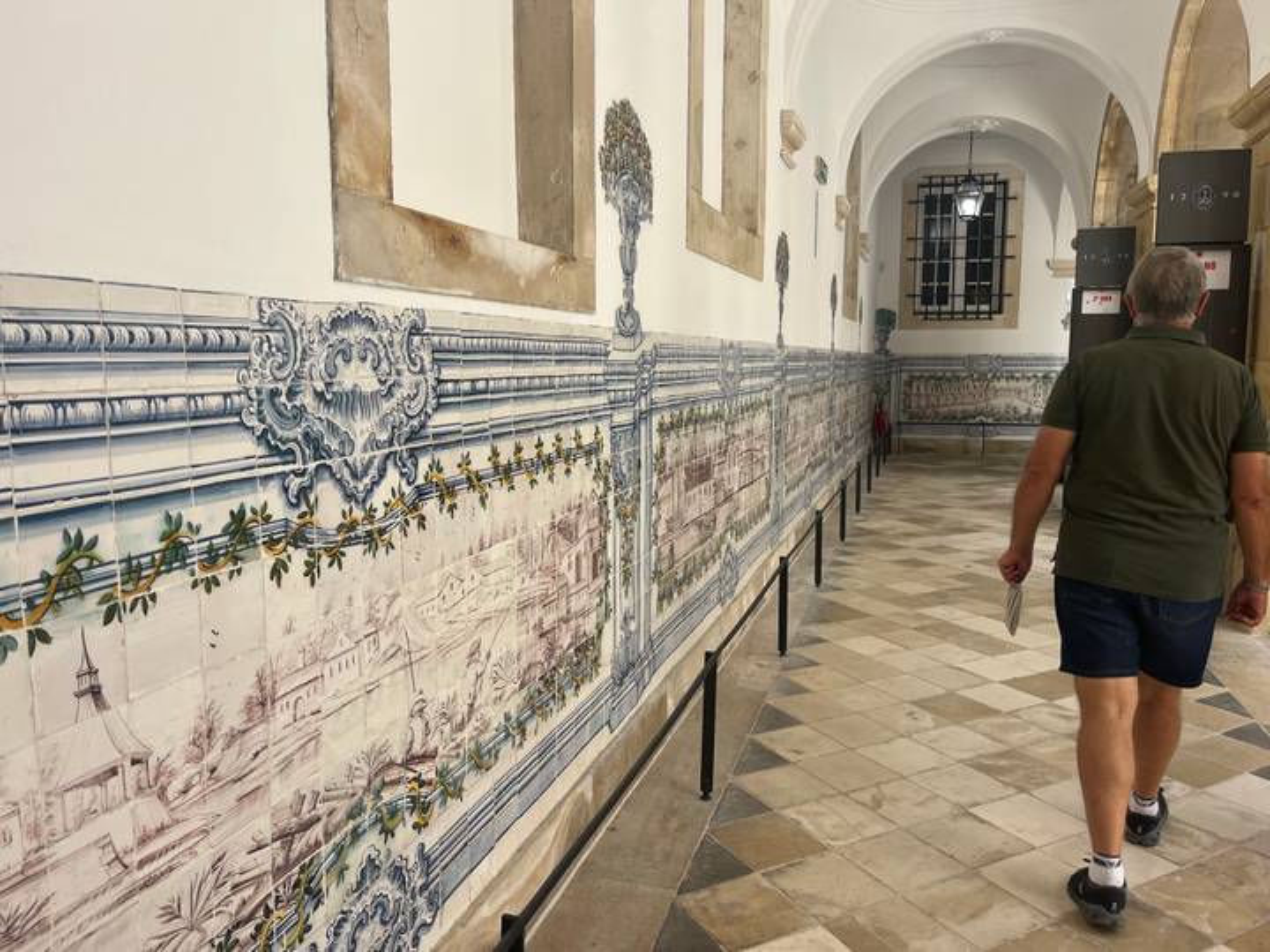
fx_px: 954
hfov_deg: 67.3
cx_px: 635
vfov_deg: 53.1
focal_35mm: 26
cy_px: 476
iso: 50
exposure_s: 1/121
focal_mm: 5.1
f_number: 1.6
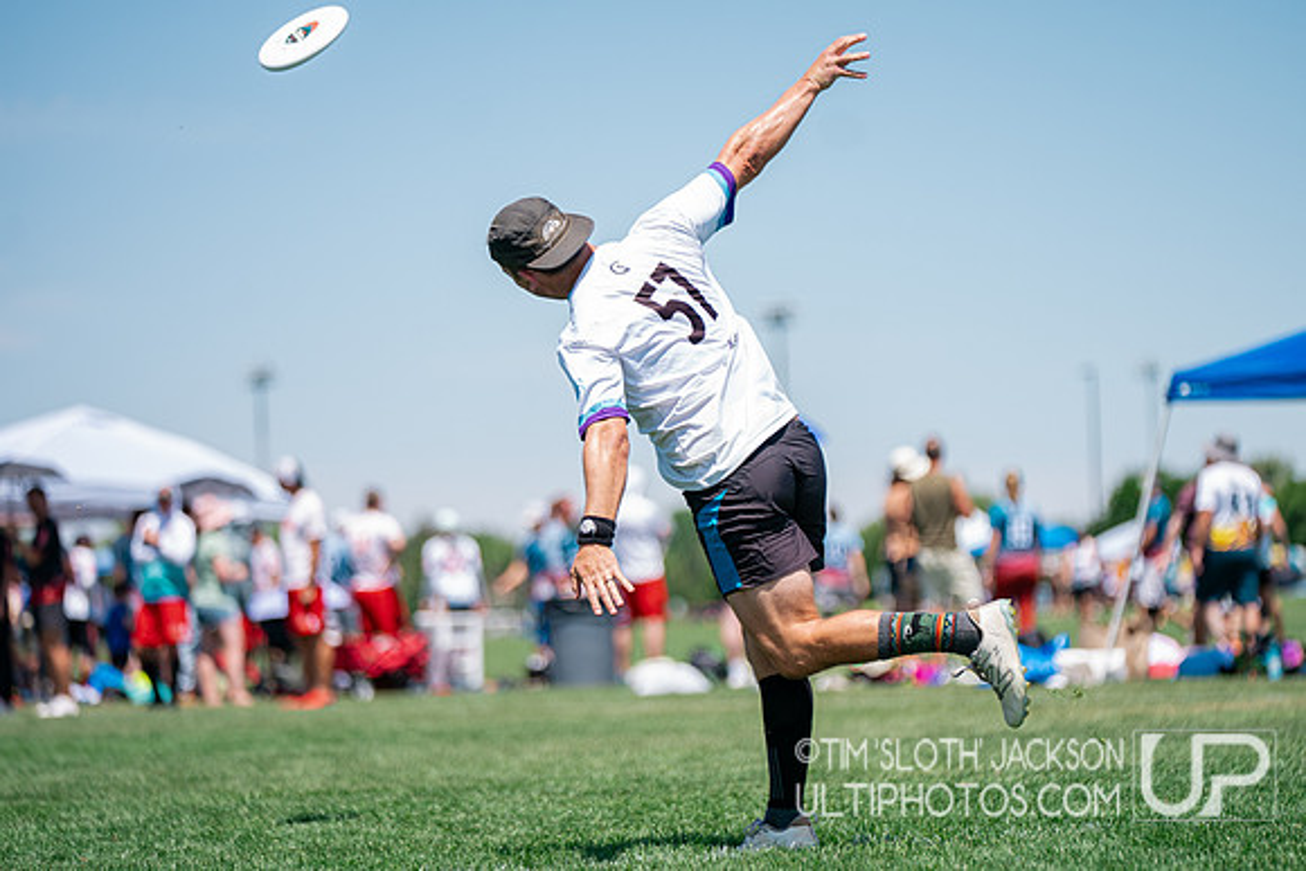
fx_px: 6351
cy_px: 472
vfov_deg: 7.8
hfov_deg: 11.7
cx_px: 713
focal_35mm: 175
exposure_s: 1/2500
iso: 250
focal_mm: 159
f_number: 2.8
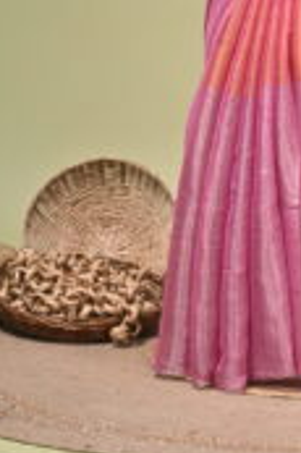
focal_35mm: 221
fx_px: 2777
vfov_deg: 9.2
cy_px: -105
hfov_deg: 6.2
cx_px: 304
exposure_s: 1/160
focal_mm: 85
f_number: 7.1
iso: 400
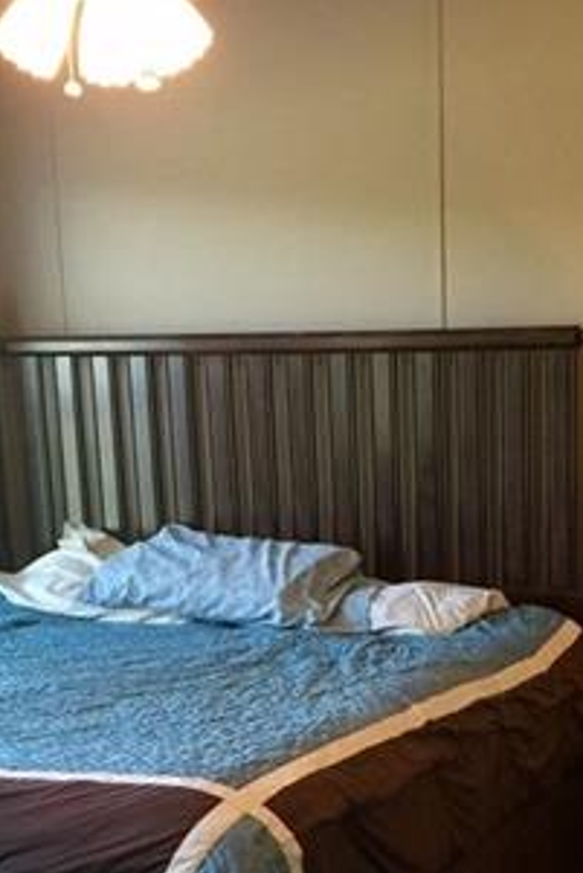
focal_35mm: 77
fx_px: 1868
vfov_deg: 25.0
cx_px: 365
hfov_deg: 17.7
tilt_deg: -17.4
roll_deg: +1.4
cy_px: 876
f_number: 2.2
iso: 64
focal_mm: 4.15
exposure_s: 1/15
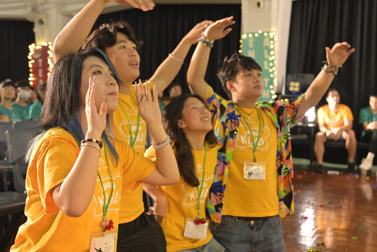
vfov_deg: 30.5
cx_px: 188
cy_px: 126
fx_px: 461
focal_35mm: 44
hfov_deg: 44.5
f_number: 4
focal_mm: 44
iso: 5600
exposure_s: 1/100
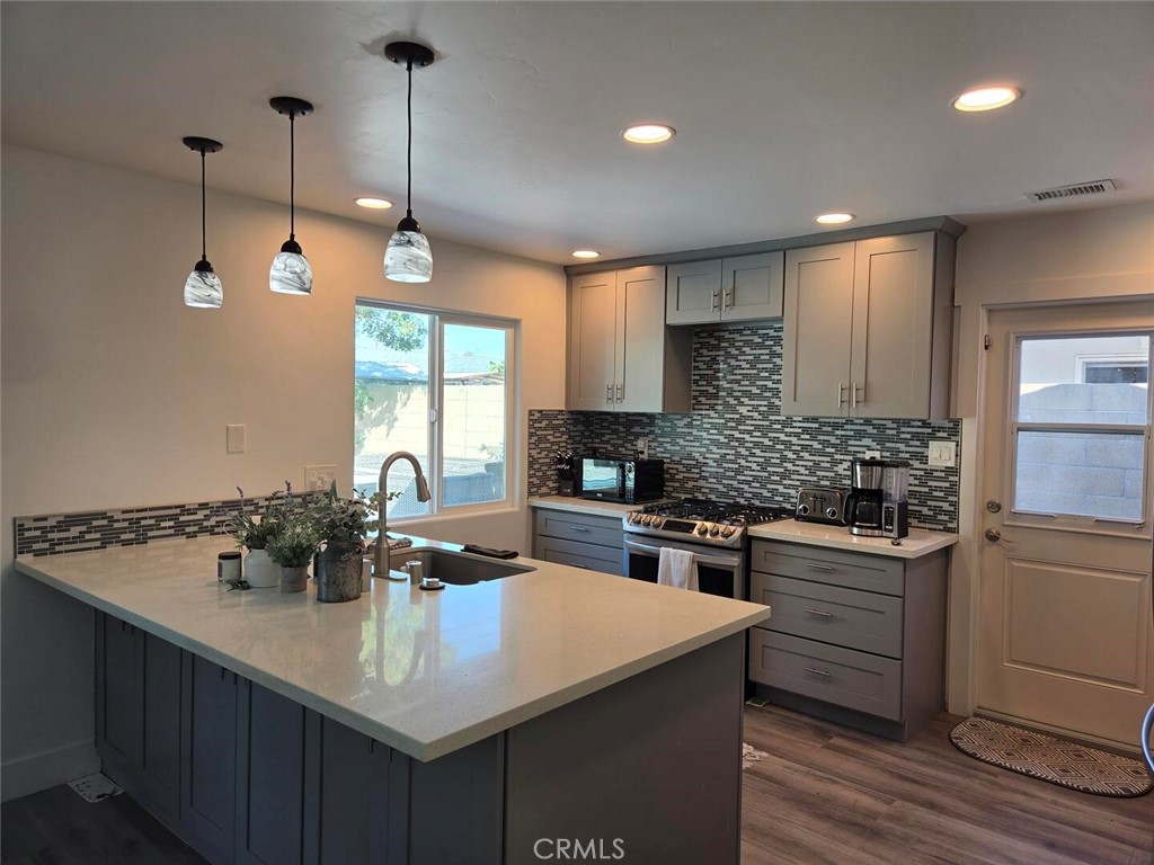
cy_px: 432
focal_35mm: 23
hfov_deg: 73.9
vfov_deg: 58.9
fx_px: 767
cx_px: 577
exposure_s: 1/120
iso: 40
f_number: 1.8
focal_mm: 5.4
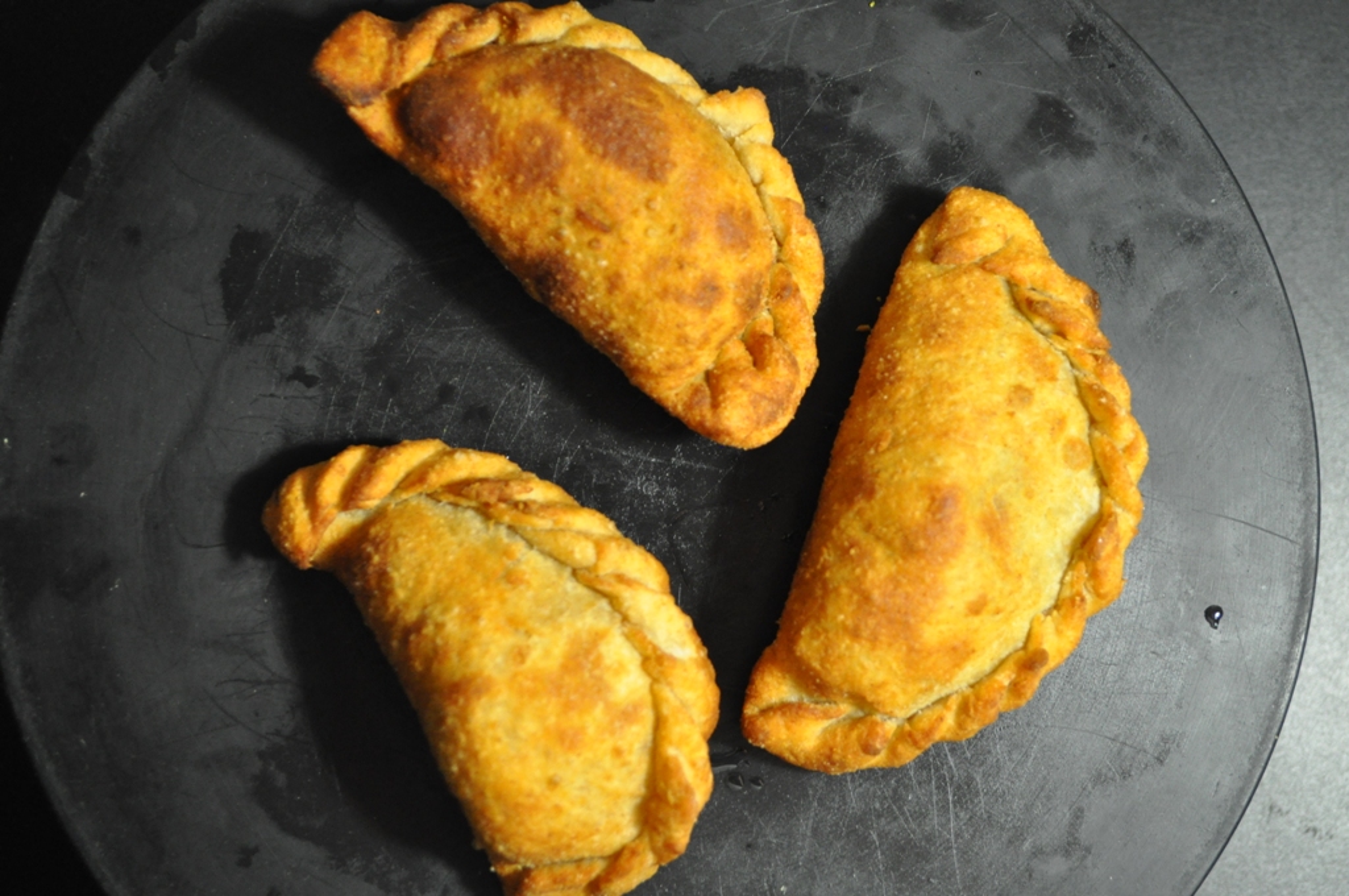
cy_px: 448
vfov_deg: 23.7
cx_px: 674
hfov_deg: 35.1
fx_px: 2133
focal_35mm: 57
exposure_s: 1/40
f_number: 5
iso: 1600
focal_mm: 38
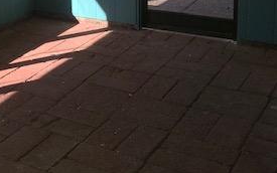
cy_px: -26
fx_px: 521
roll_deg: +3.3
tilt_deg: -11.2
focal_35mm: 69
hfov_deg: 27.4
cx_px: -24
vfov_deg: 18.1
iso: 20
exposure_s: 1/827
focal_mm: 3.99
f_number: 1.8
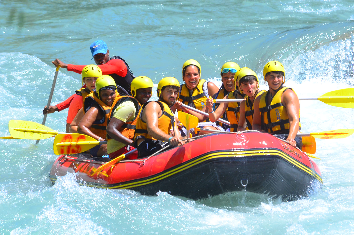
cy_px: 118
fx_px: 4121
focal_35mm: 420
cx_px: 177
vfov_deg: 3.3
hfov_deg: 4.9
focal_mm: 280
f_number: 11
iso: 800
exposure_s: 1/800
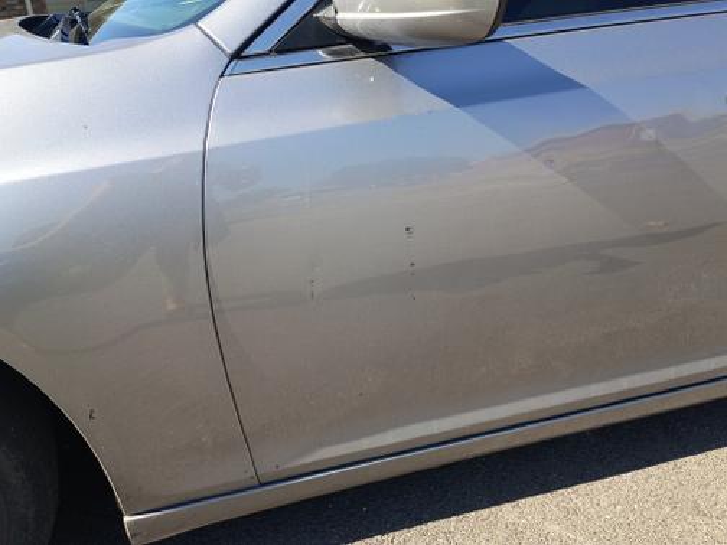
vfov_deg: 48.2
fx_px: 609
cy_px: 272
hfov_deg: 61.7
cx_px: 364
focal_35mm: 29
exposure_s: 1/461
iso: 100
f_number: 1.8
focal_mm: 4.27
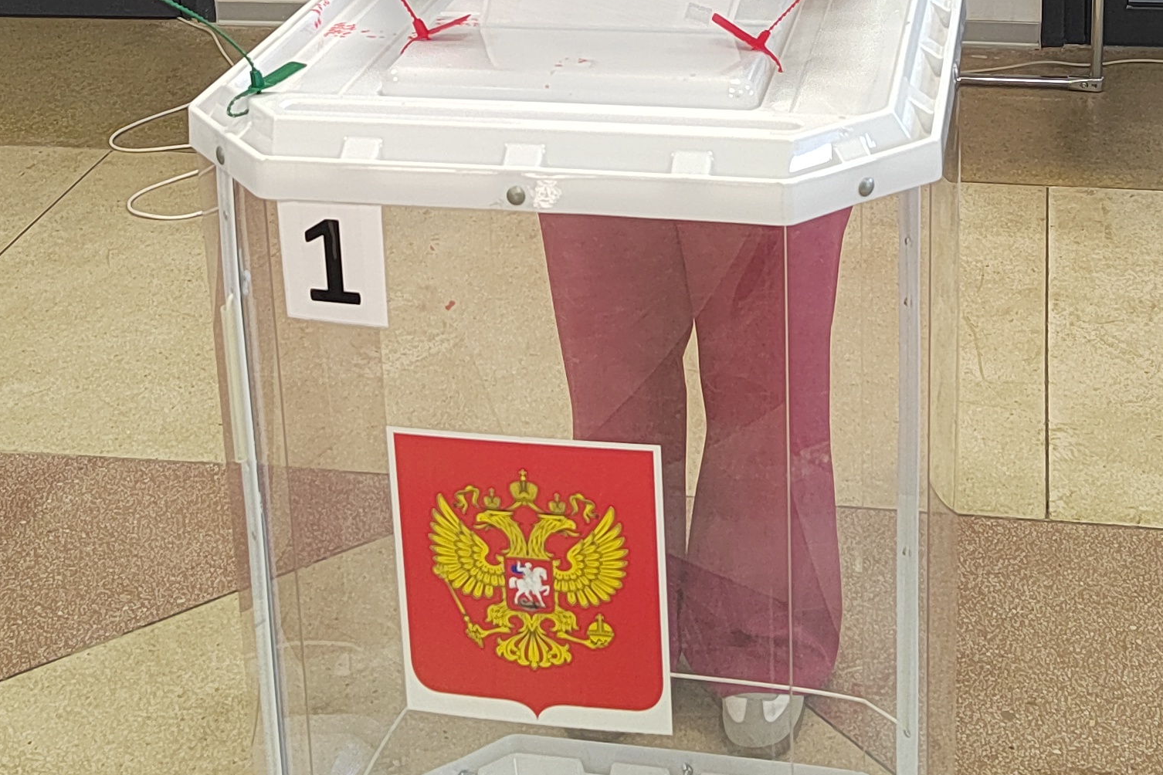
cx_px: 621
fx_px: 2003
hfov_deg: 32.4
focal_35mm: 62
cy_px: -66
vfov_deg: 20.9
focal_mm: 5.52
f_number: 1.9
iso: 1356
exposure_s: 1/100
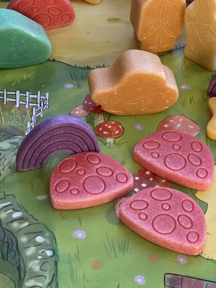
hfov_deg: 13.0
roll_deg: -2.0
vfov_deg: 16.9
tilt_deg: -39.6
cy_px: 0
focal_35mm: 114
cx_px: 74
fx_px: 947
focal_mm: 6
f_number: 2
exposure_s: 1/122
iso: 50
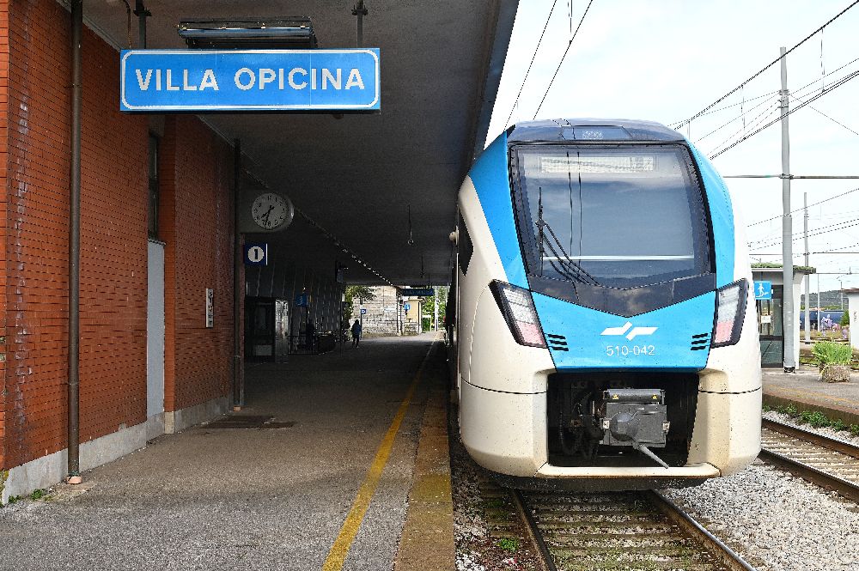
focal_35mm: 44
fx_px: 1049
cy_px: 286
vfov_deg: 30.5
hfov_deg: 44.5
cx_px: 430
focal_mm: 44
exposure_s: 1/200
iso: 250
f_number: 6.3
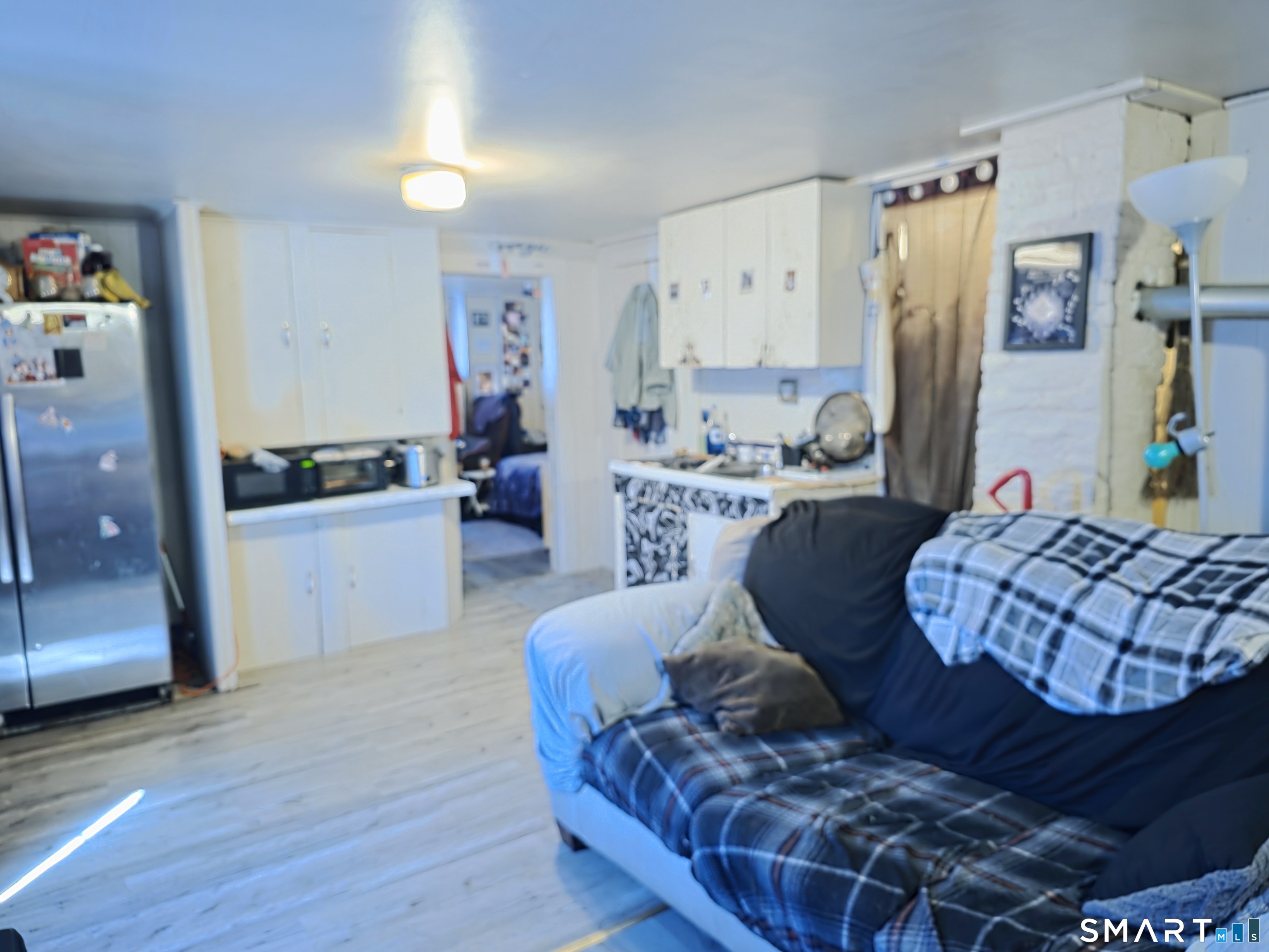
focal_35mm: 23
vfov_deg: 58.9
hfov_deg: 73.9
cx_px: 634
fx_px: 843
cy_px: 476
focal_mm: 6.3
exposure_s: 1/20
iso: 1600
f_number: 1.7
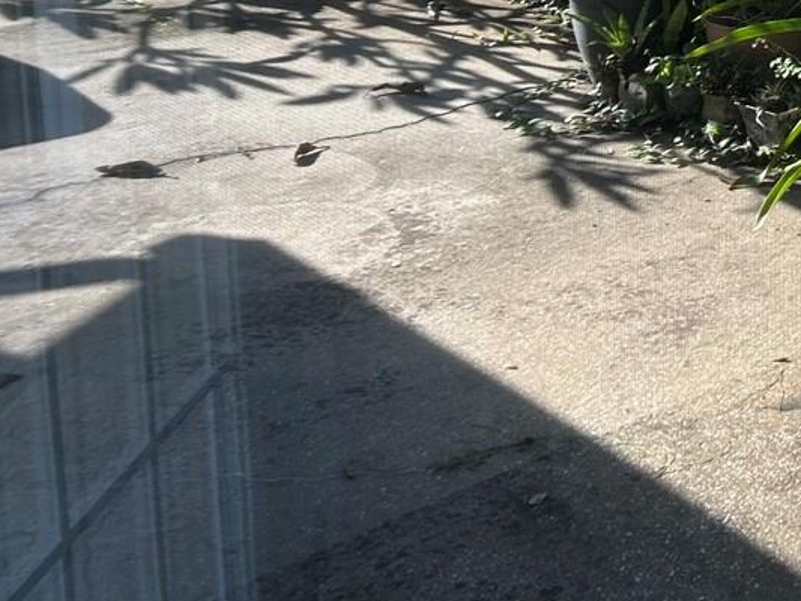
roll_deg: +0.3
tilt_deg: -9.5
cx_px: 882
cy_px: -182
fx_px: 1805
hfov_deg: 23.5
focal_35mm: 78
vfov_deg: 17.7
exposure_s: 1/714
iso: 50
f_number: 1.5
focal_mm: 5.7
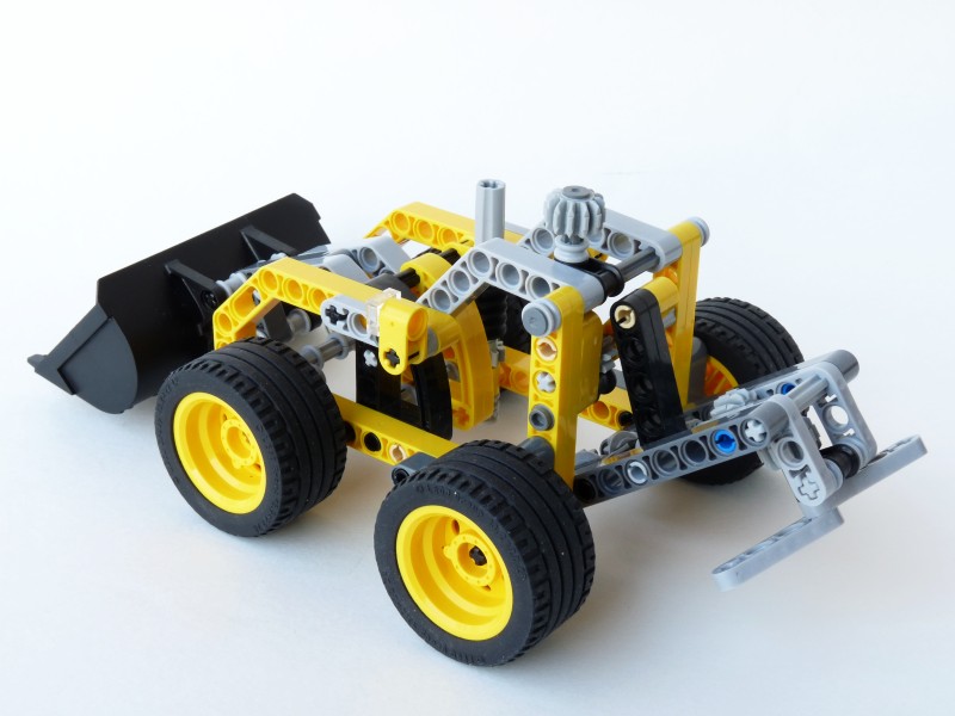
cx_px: 478
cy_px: 358
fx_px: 1628
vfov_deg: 24.8
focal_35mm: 59
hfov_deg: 32.7
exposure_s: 1/13
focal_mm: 10.4
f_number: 6.3
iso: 100
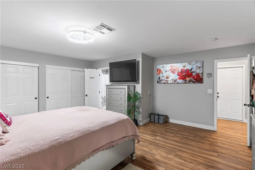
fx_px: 120
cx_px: 128
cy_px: 85
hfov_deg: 93.3
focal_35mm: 17
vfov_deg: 70.5
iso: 400
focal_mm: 17
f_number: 8
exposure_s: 1.3
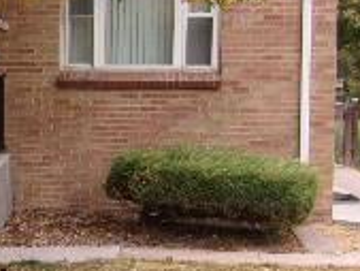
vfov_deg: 14.5
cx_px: -128
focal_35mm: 102
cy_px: 115
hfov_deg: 17.8
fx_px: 1062
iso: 80
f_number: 3
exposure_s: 1/120
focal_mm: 4.9
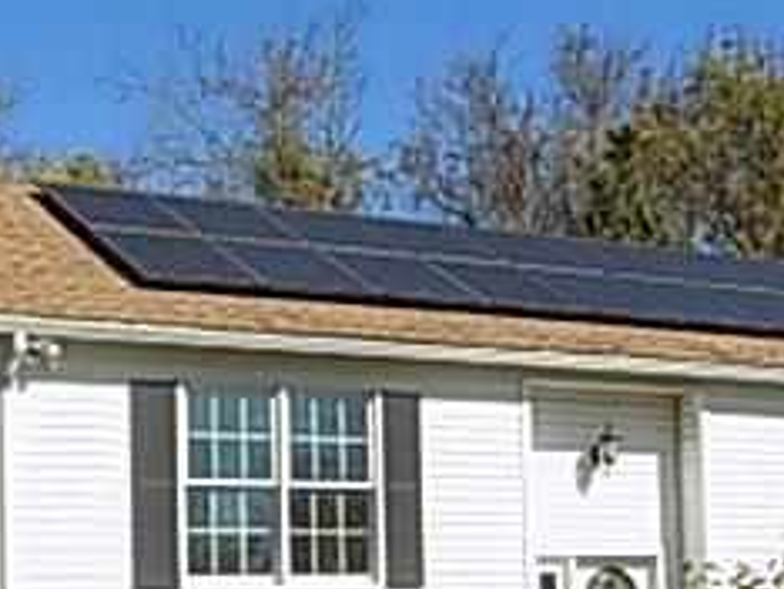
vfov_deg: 17.8
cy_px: 505
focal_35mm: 82
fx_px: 1859
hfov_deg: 23.5
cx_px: 630
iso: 80
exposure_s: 1/1000
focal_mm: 5.3
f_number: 3.3
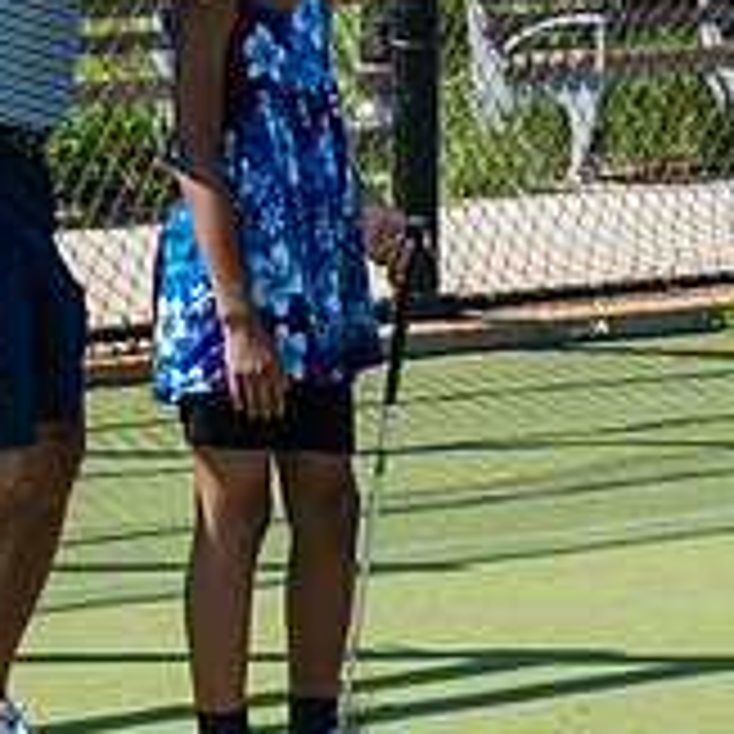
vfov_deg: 6.6
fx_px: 6333
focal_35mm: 264
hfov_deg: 6.6
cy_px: 198
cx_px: 25
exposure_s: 1/400
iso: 100
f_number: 5
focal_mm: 70
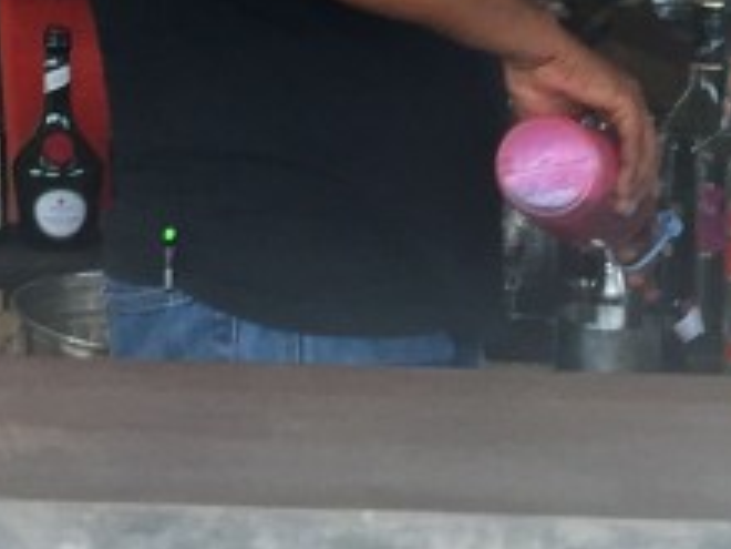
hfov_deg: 13.8
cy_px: -482
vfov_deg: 10.3
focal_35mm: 135
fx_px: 2851
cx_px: -339
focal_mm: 4.15
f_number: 2.2
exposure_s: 1/100
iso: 40
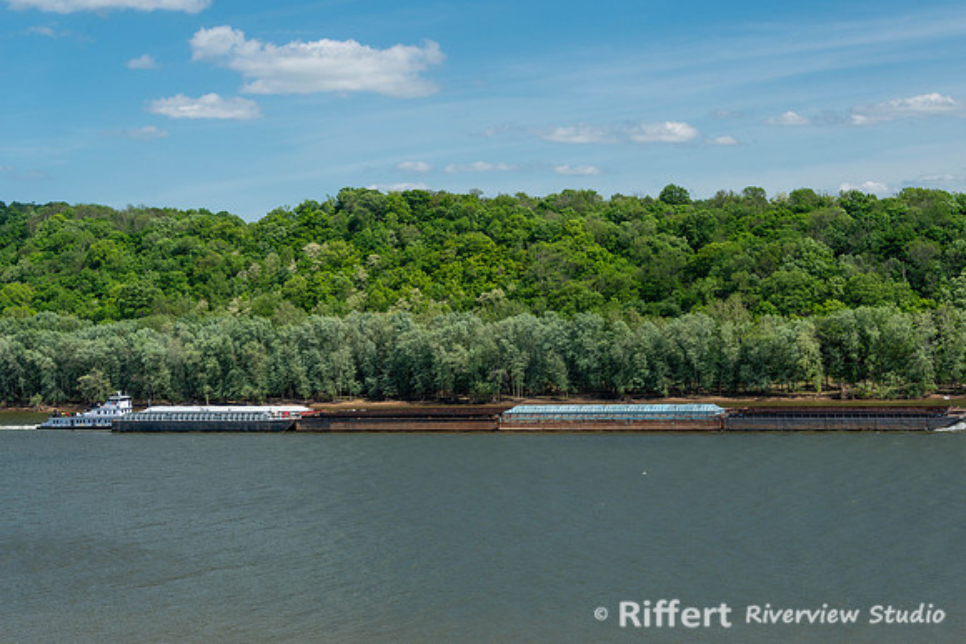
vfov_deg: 21.9
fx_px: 1664
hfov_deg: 32.4
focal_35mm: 62
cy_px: 322
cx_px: 483
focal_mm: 62
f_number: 9
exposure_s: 1/100
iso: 100
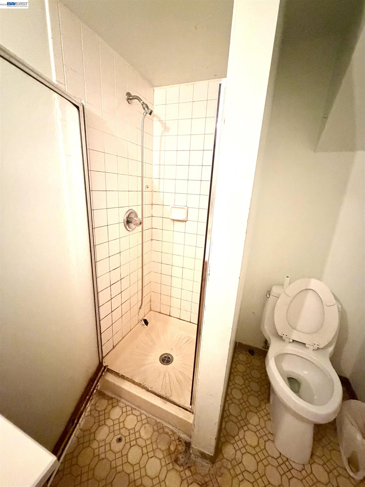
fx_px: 197
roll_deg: -4.0
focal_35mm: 14
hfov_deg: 85.7
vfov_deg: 102.1
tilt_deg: -15.5
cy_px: 244
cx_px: 182
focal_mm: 2.22
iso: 1000
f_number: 2.2
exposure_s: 1/40
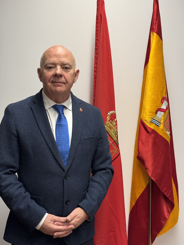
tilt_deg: -5.2
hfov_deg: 30.3
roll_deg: +0.3
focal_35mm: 48
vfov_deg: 39.7
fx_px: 340
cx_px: 92
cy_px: 122
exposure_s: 1/54
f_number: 1.78
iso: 80
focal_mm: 6.76
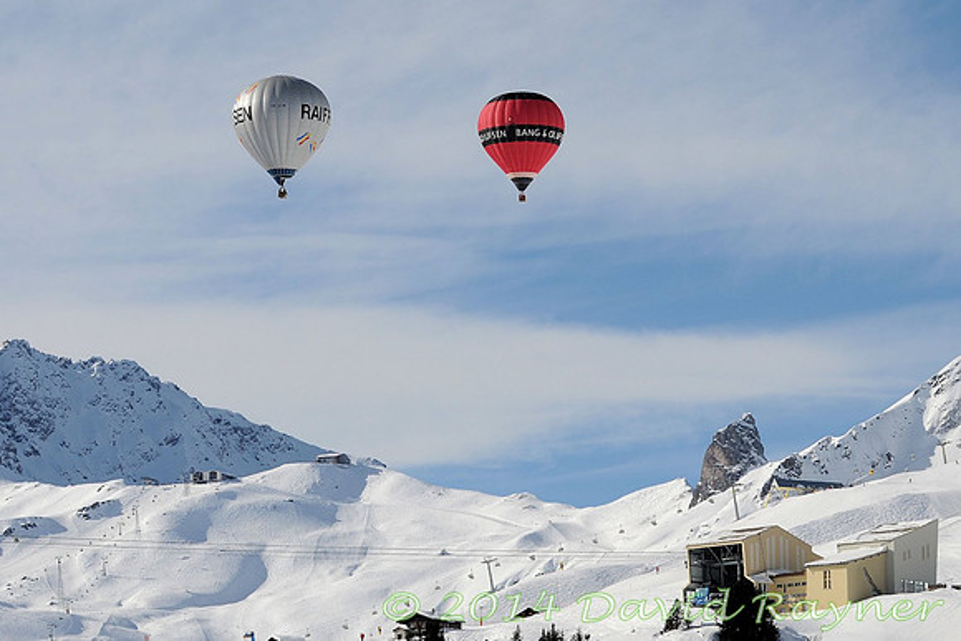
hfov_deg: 11.4
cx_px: 480
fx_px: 4806
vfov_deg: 7.6
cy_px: 320
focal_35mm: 180
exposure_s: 1/800
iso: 200
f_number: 11
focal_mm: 120
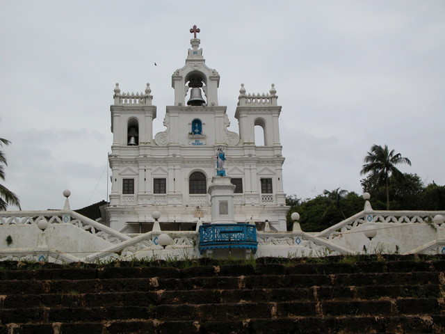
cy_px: 167
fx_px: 797
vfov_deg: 23.7
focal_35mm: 62
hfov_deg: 31.2
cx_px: 222
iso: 100
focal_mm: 15.7
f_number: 8
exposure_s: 1/465
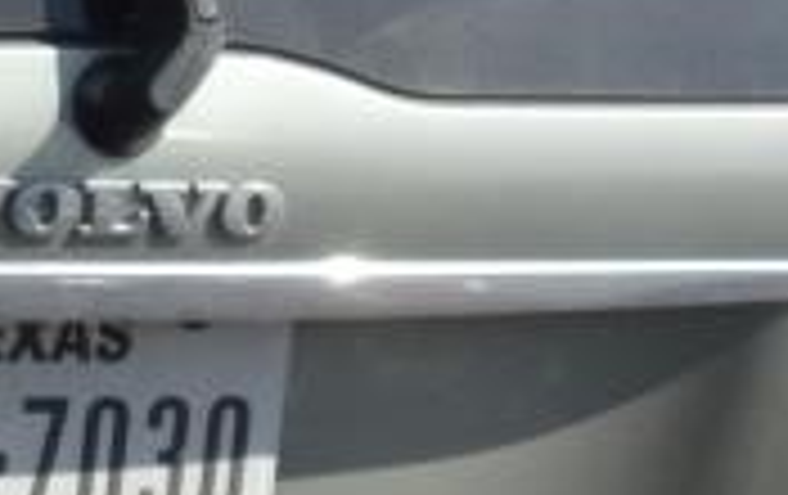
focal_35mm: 116
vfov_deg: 11.2
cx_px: -113
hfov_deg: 17.3
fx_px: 2495
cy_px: -76
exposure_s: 1/1200
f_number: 3.3
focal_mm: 4.3
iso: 80
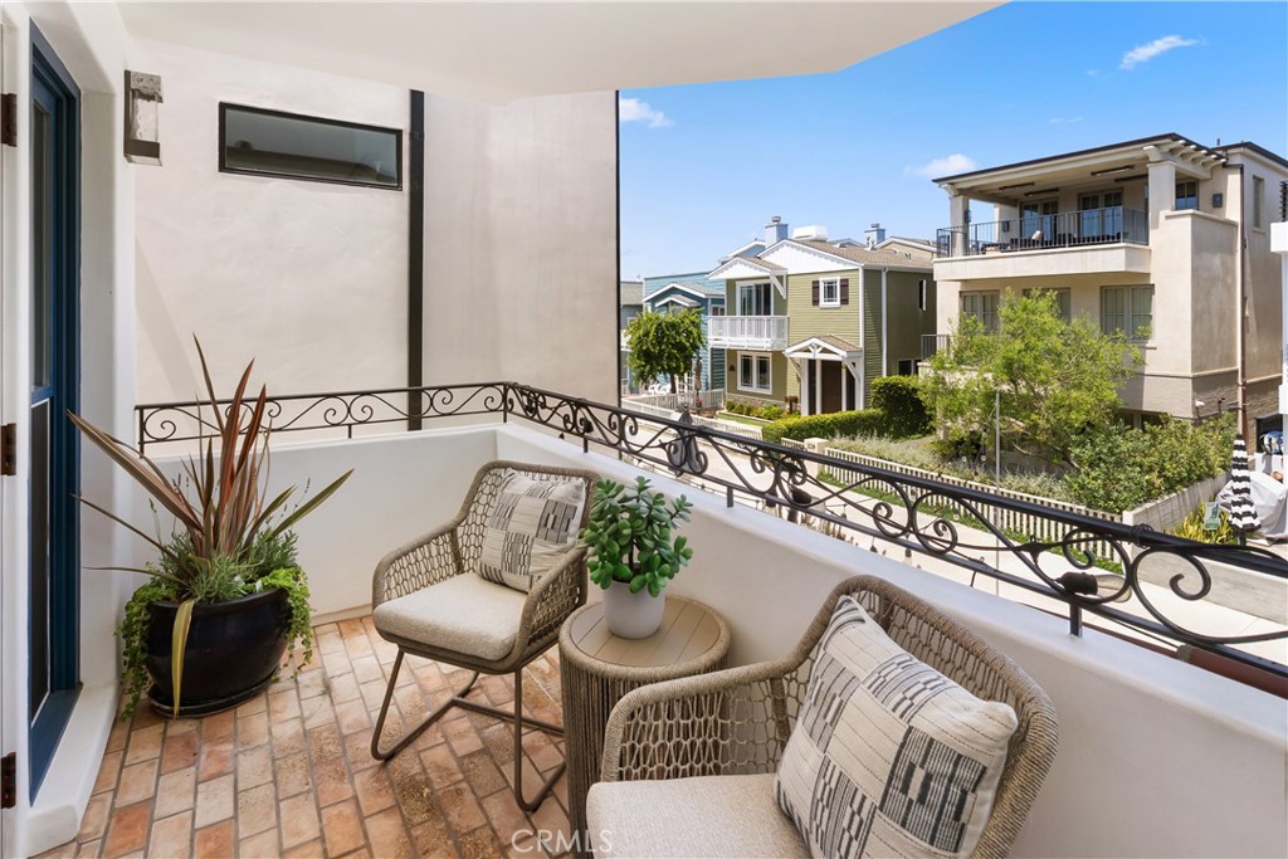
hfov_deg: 96.7
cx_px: 644
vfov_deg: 73.8
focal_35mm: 16
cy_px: 430
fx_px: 572
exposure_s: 1/60
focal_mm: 16
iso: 640
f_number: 9
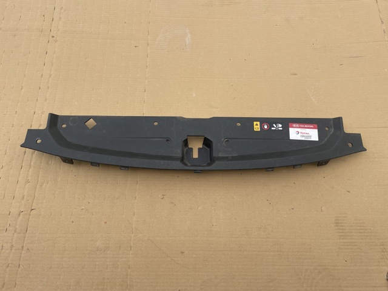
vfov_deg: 53.0
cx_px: 194
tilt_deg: -70.4
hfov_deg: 67.3
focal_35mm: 26
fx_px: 291
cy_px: 146
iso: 32
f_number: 1.6
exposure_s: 1/1195
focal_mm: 4.2
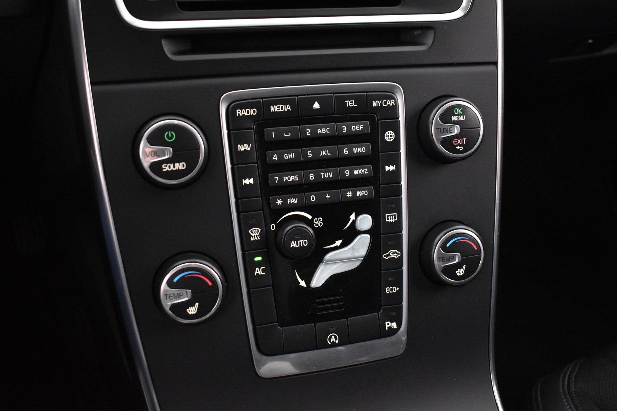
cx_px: 308
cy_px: 206
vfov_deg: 36.9
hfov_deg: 53.1
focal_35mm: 36
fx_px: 617
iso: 3200
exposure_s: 1/20
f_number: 3.8
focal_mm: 24
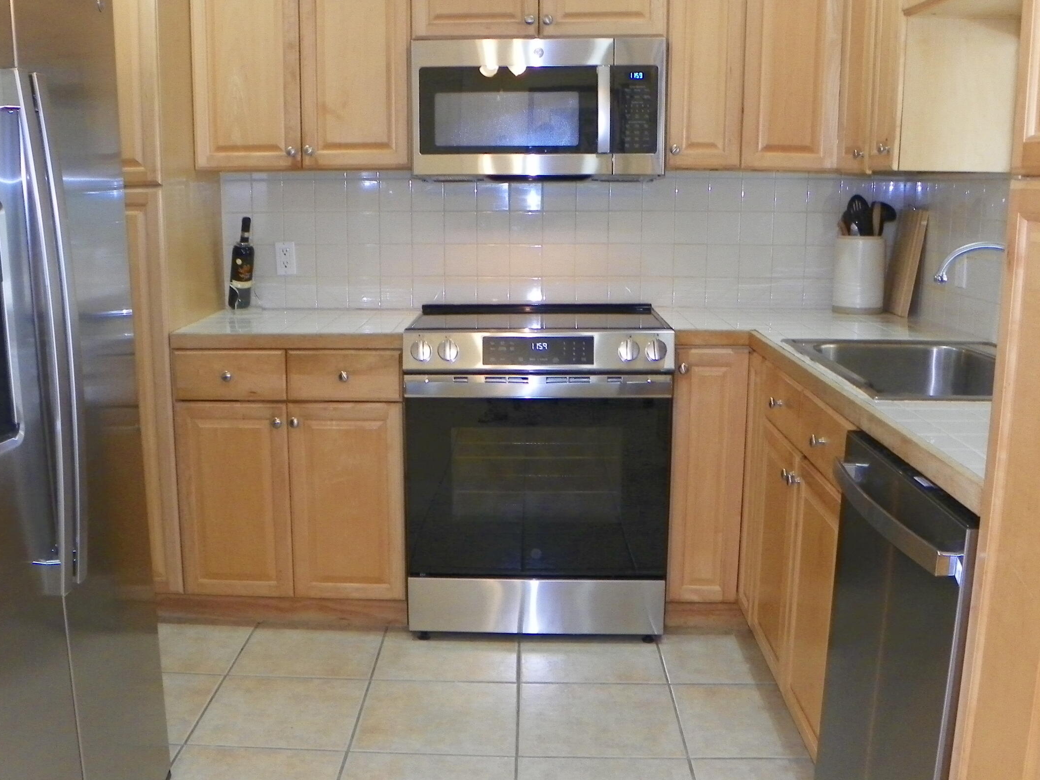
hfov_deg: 50.0
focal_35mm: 37
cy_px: 420
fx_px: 1112
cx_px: 444
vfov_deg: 38.6
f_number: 2.8
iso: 200
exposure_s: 1/30
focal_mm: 4.6
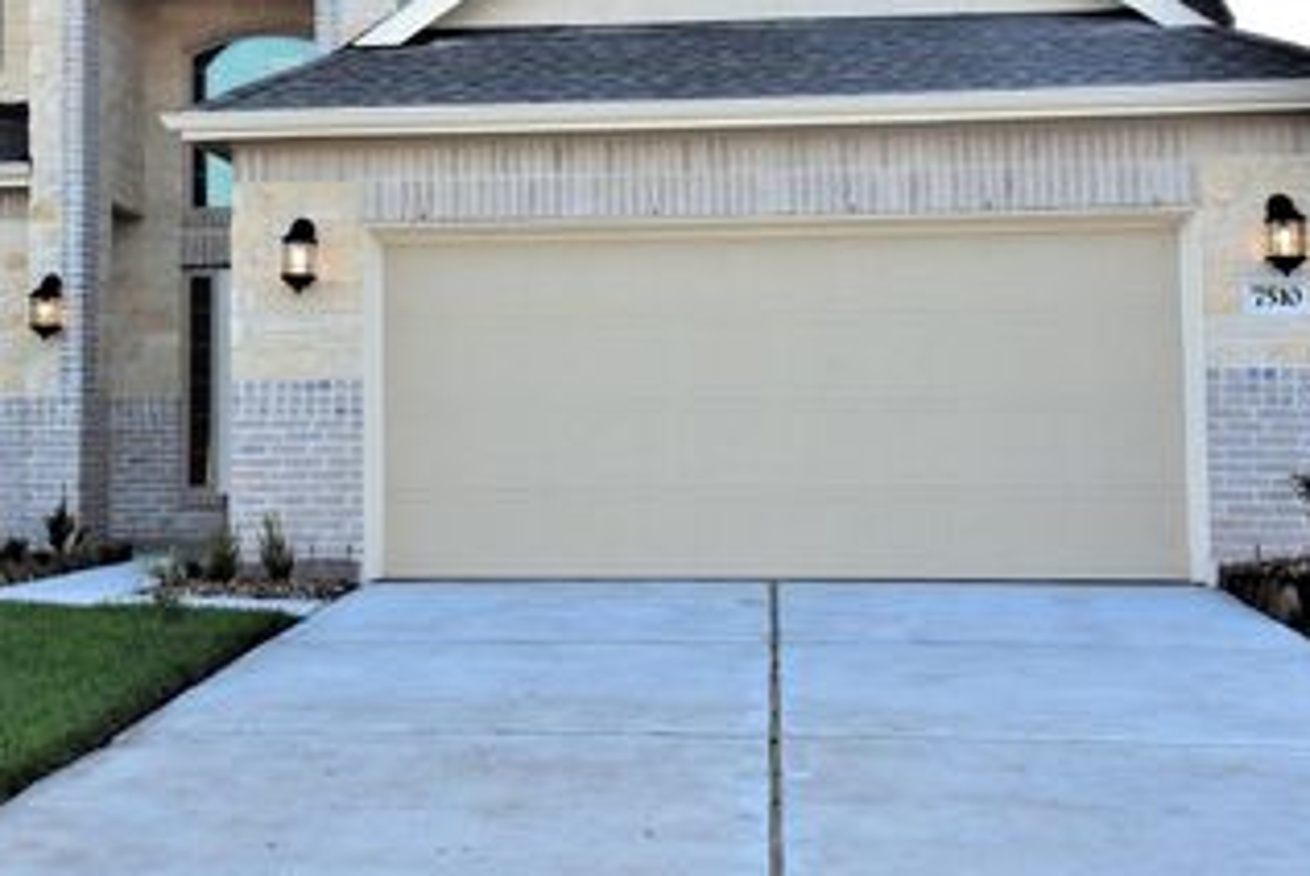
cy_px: 209
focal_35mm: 64
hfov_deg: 31.3
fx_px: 2323
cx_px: 471
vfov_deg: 21.2
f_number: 16
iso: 640
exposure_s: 1/250
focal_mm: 27
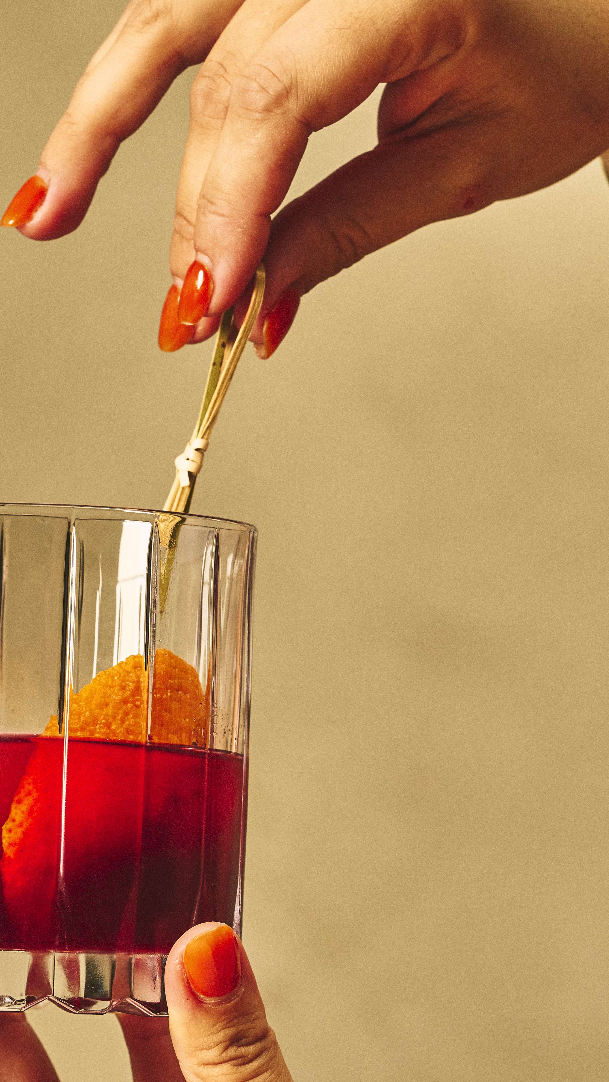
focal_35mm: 185
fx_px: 5311
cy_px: 727
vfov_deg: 11.6
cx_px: 15
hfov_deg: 6.5
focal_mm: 90
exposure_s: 1/200
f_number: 8
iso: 400
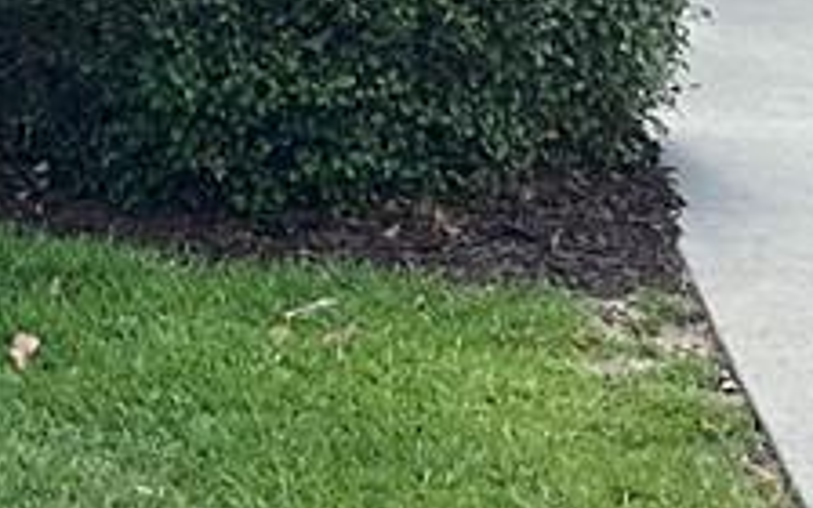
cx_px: -327
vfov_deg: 6.3
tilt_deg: +15.1
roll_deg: +1.2
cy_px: -1281
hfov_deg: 11.1
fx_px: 4033
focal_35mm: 182
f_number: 1.78
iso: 80
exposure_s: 1/2967
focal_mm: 6.86
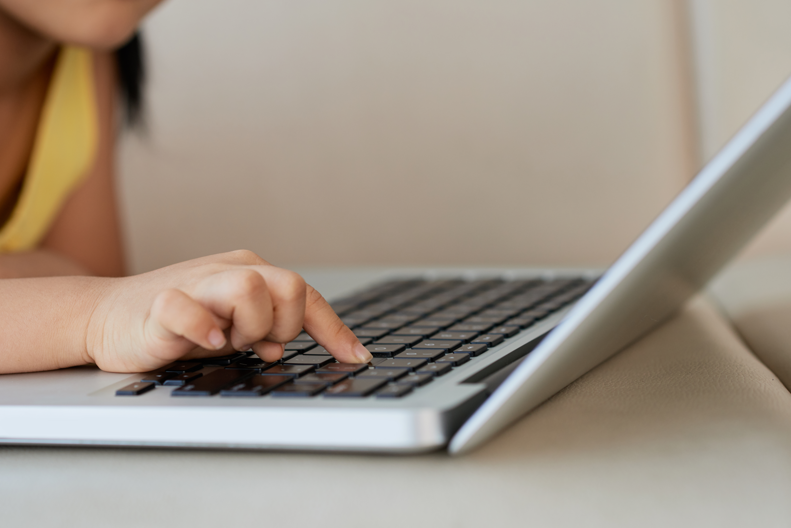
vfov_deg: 14.6
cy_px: 266
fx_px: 2066
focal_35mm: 94
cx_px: 373
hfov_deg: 21.7
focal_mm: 85
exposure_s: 1/90
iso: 280
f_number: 4
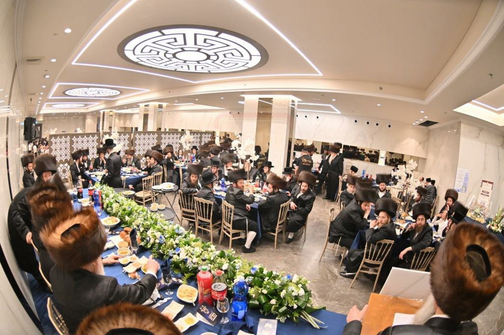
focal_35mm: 15
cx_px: 252
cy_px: 168
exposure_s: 1/320
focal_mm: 10.5
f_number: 2.8
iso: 1000
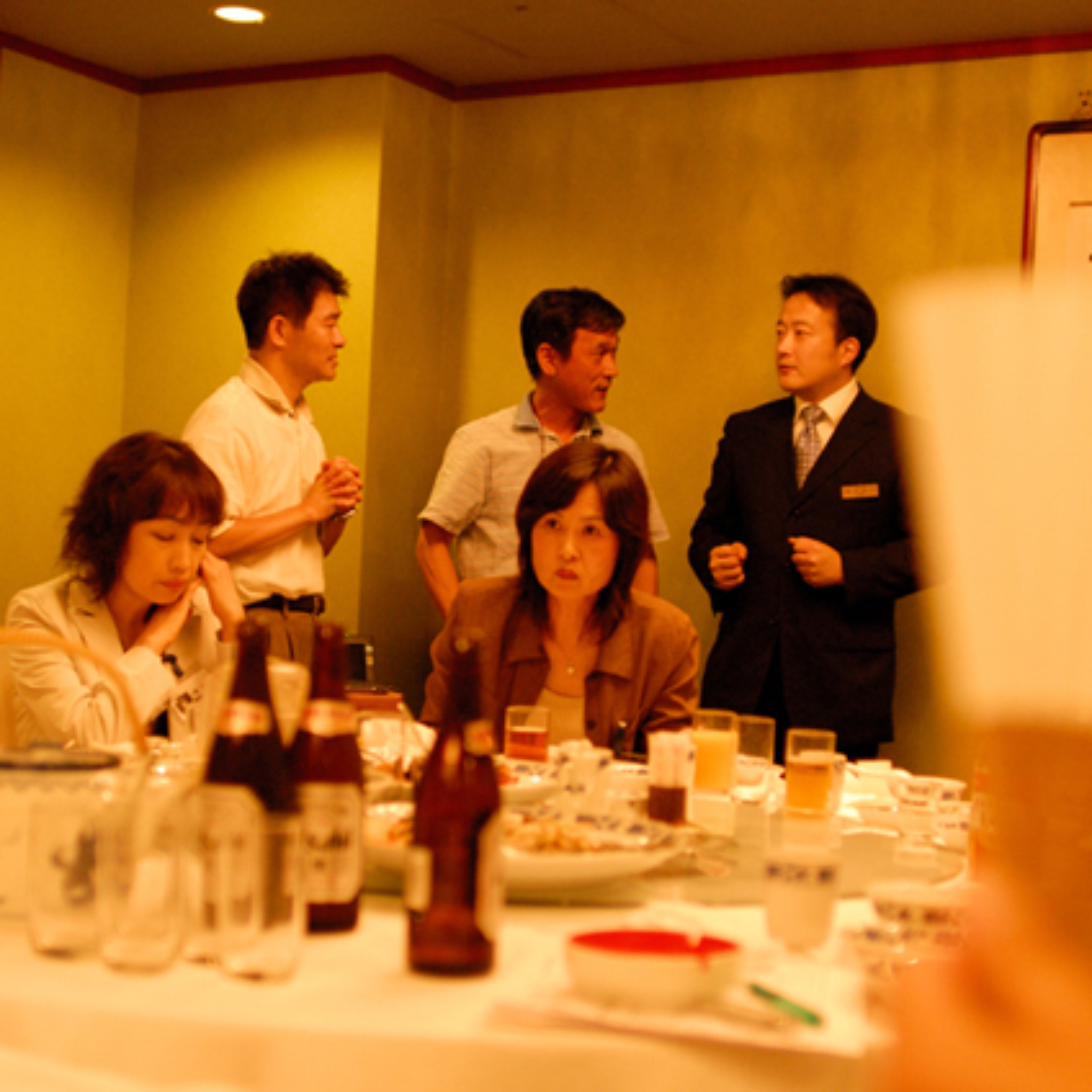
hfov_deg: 31.6
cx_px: 528
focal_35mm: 54
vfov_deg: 31.6
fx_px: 1927
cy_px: 547
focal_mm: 28
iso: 800
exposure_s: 1/90
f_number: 2
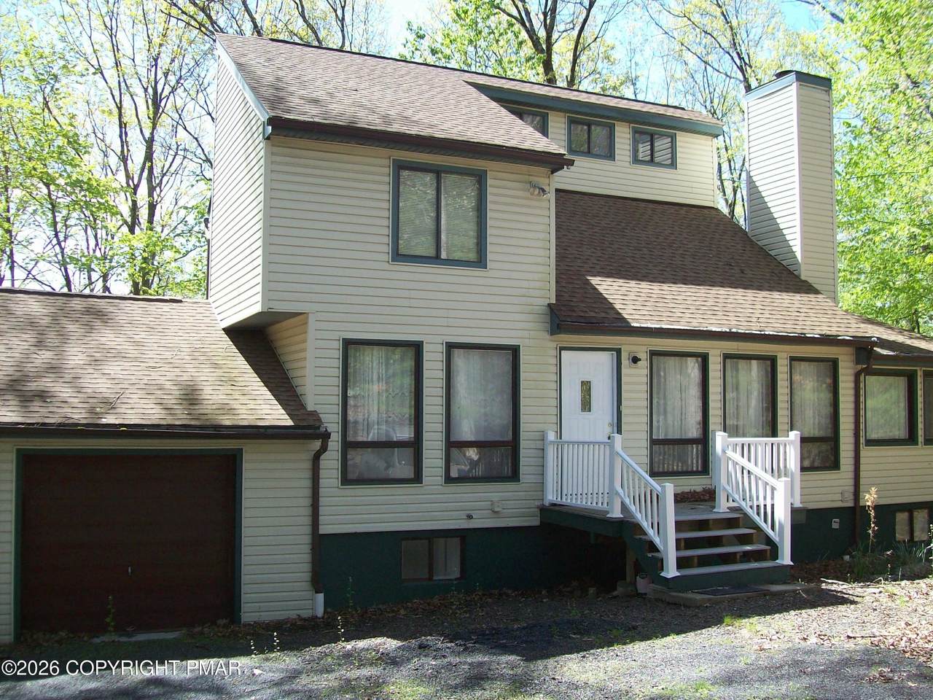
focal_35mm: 36
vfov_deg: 39.7
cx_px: 466
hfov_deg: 51.4
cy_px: 350
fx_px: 970
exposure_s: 1/314
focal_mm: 6
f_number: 2.7
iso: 80
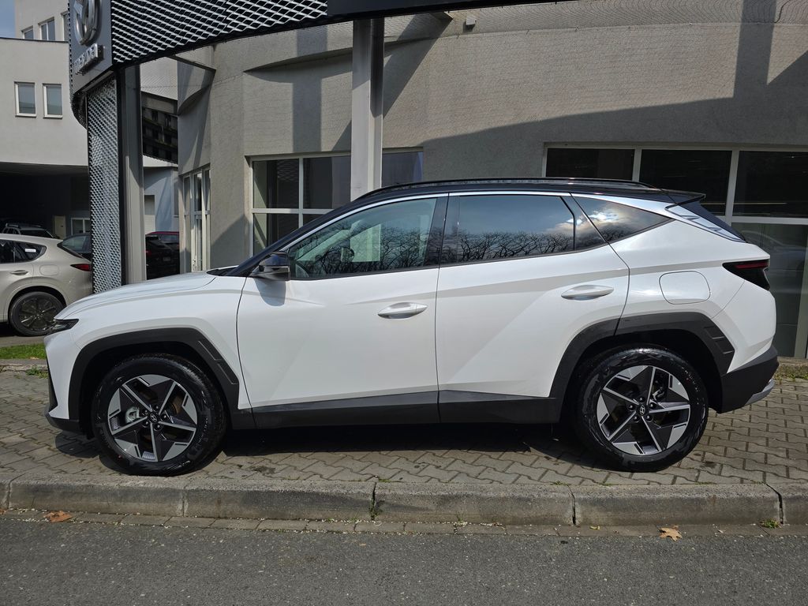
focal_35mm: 23
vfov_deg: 58.9
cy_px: 303
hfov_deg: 73.9
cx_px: 404
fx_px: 537
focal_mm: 6.3
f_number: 1.7
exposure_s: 1/1457
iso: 12
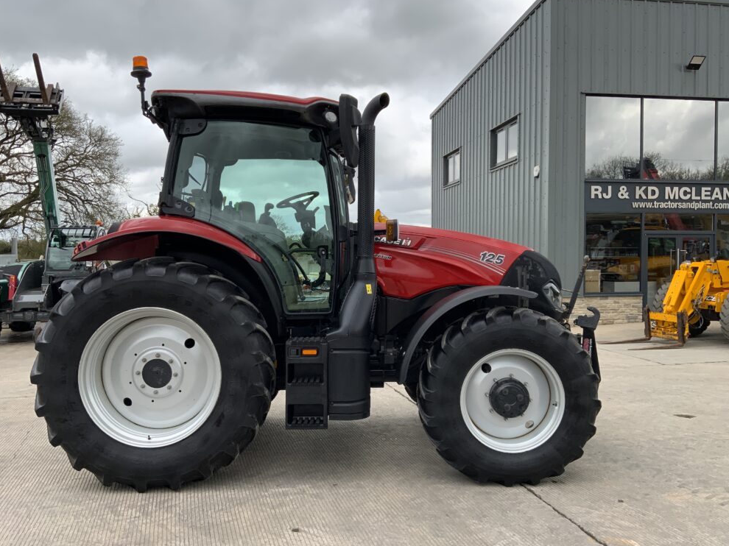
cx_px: 363
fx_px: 632
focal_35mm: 30
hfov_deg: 60.0
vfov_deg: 46.8
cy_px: 275
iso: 16
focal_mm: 3
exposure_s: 1/869
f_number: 1.8
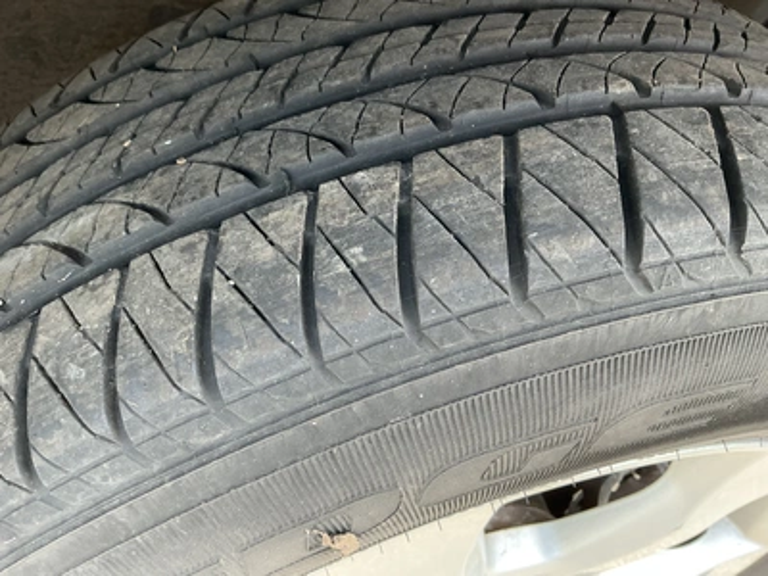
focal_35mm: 28
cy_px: 288
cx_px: 384
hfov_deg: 63.4
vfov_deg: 49.7
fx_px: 621
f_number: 1.8
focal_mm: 3
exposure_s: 1/122
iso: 50
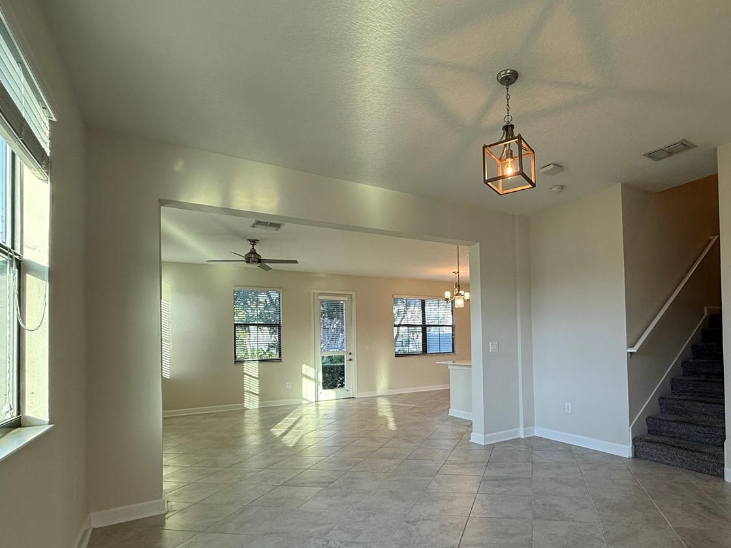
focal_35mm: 20
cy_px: 333
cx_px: 459
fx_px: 422
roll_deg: +1.3
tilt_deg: +1.4
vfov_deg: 65.2
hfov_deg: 80.1
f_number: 2.2
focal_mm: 2.22
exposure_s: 1/120
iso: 100
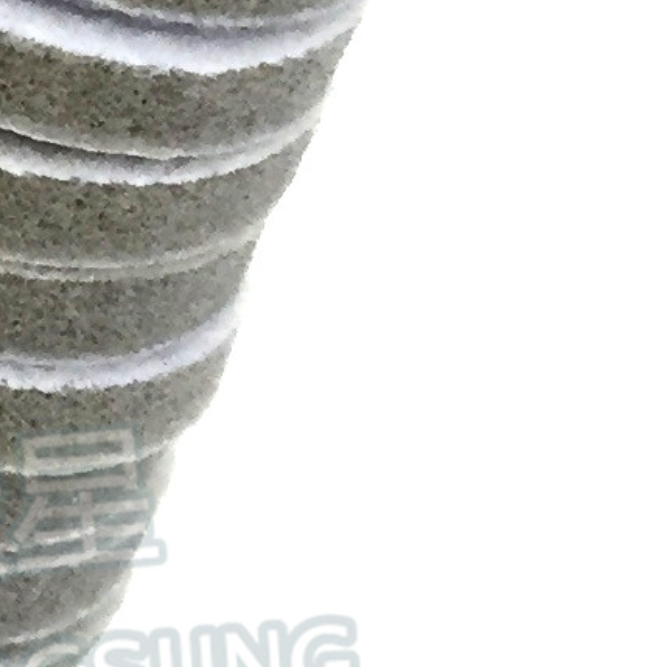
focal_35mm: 195
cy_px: -325
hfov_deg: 7.9
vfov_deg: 8.8
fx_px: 4251
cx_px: -1230
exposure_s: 1/30
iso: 50
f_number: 2.2
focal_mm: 4.15
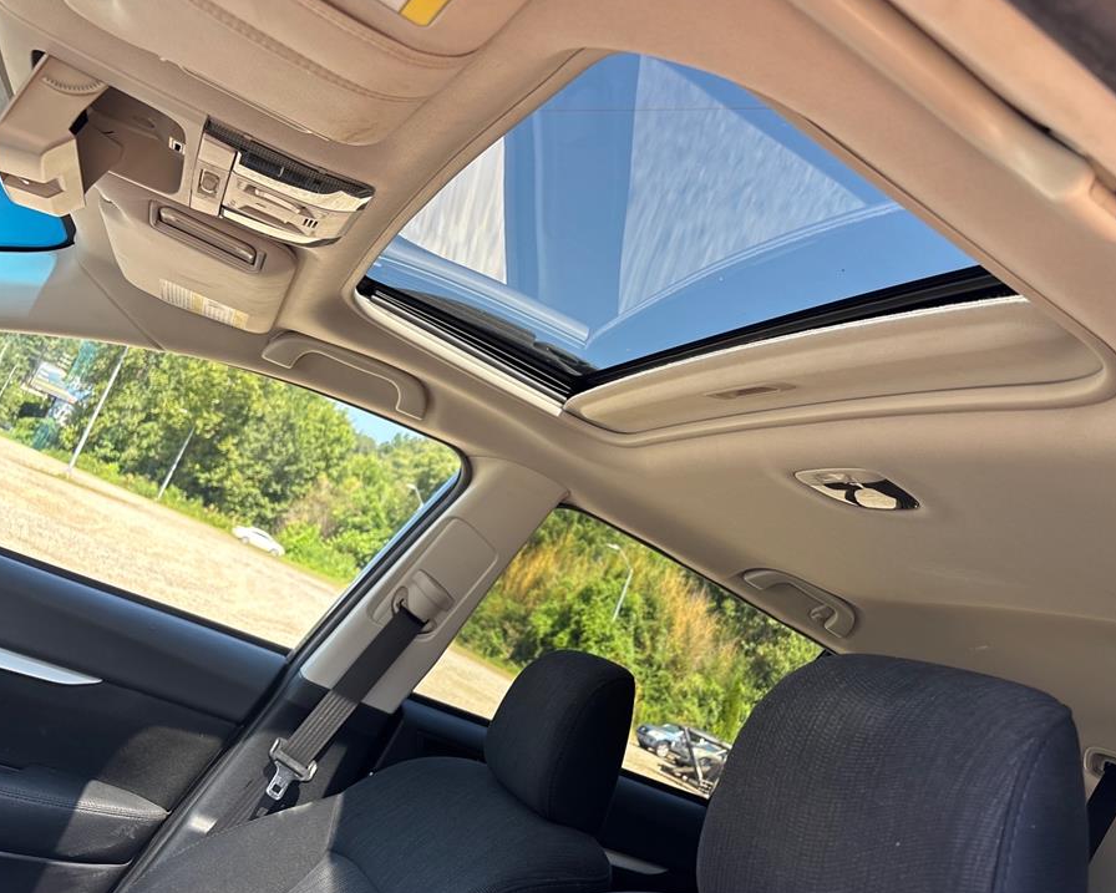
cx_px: 607
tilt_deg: +7.9
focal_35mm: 29
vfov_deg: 50.0
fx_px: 958
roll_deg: -22.9
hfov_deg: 60.3
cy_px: 468
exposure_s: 1/148
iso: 40
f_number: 1.6
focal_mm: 5.96
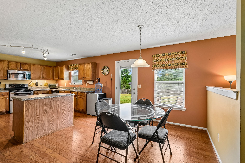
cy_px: 82
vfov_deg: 72.0
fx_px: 112
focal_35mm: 16
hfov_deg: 95.0
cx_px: 122
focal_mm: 16.5
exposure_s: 1/125
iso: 400
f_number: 8
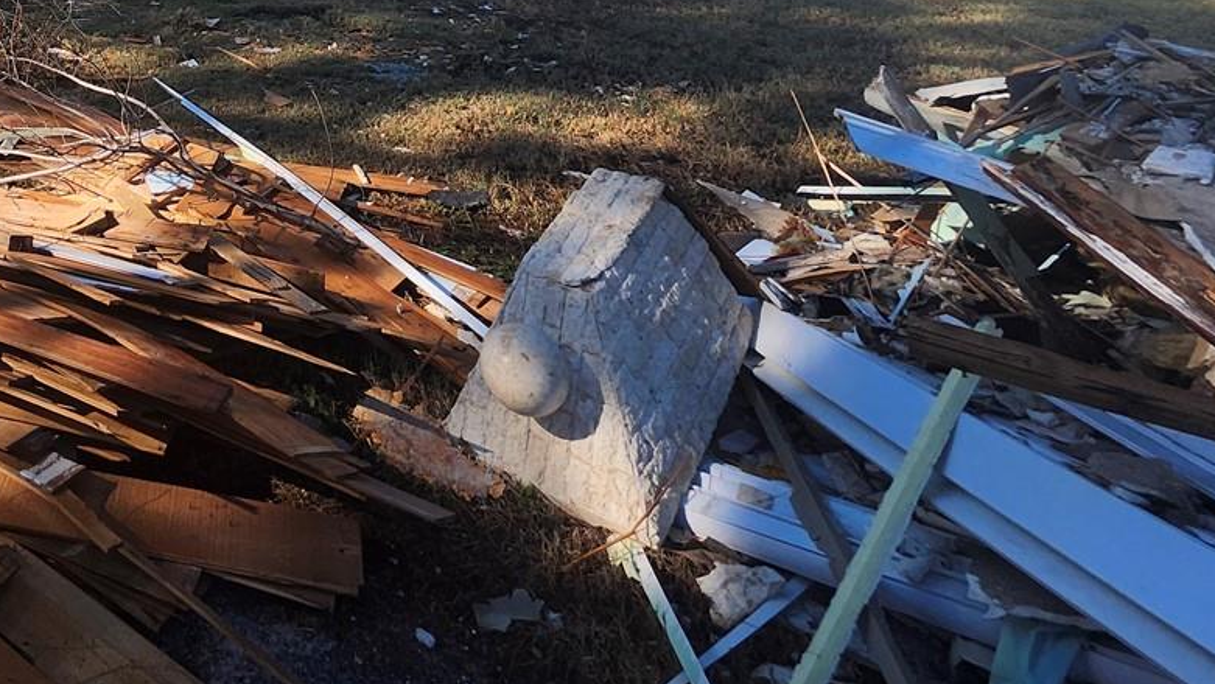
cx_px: 58
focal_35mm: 29
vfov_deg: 30.2
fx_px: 935
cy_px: -244
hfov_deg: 54.6
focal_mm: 1.74
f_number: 2.2
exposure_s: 1/1199
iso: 40
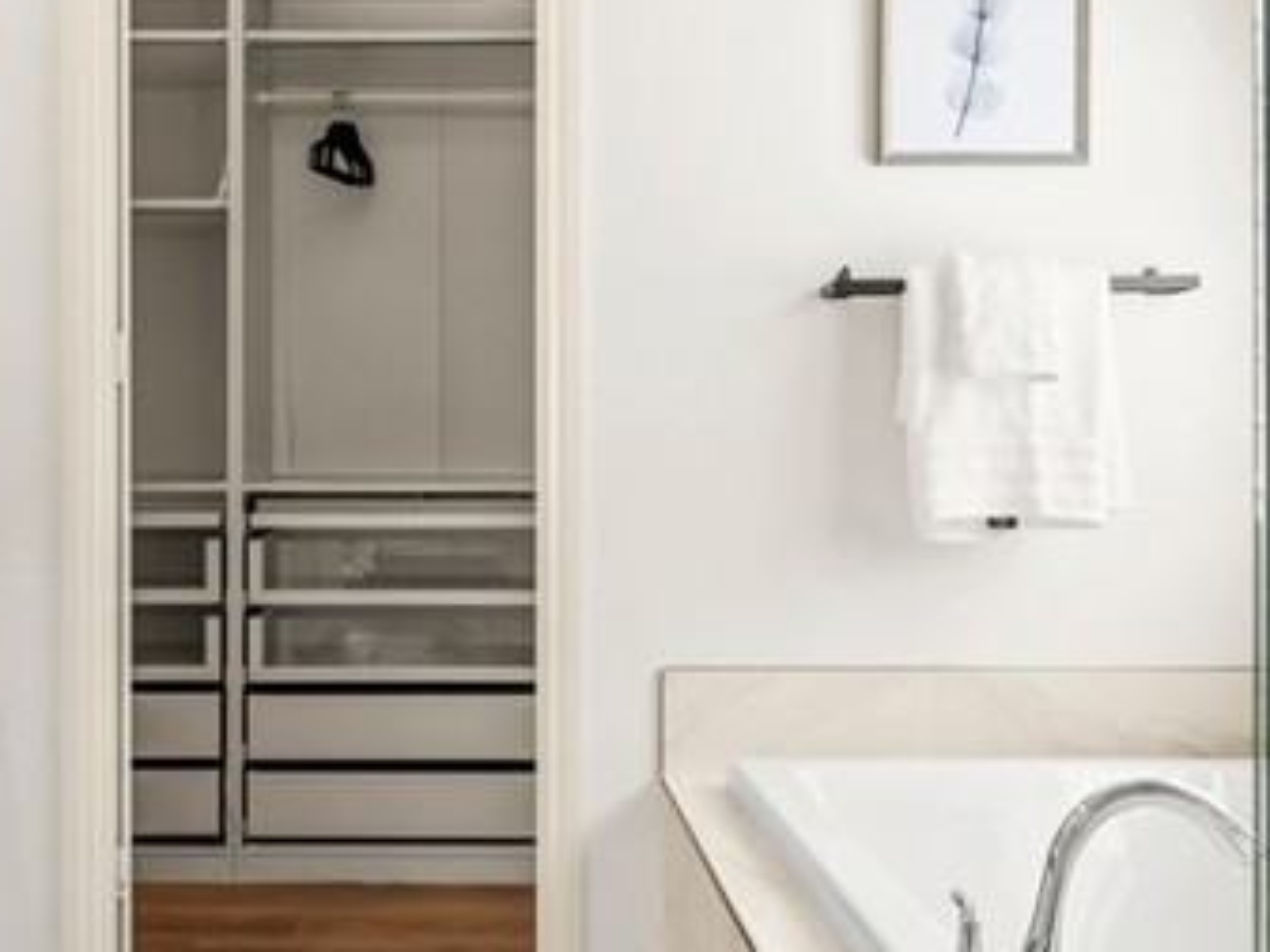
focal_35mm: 41
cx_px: 484
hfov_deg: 45.4
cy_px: 459
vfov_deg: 35.1
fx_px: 1504
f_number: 6.3
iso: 250
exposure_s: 1/15
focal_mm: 14
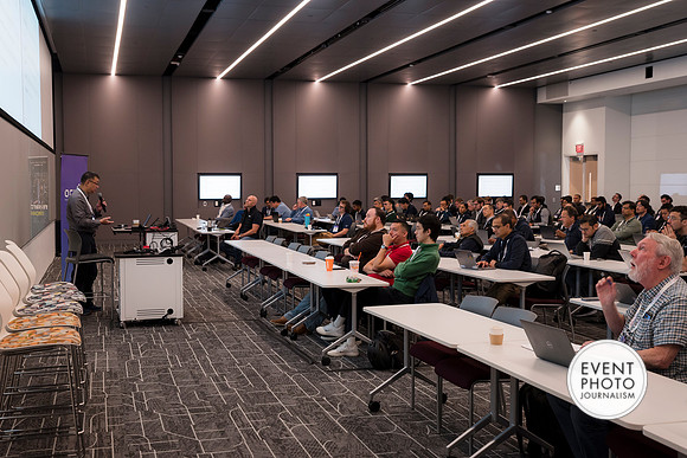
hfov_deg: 43.6
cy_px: 229
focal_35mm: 45
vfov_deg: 29.9
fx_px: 859
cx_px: 344
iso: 800
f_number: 5
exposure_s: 1/60
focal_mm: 45
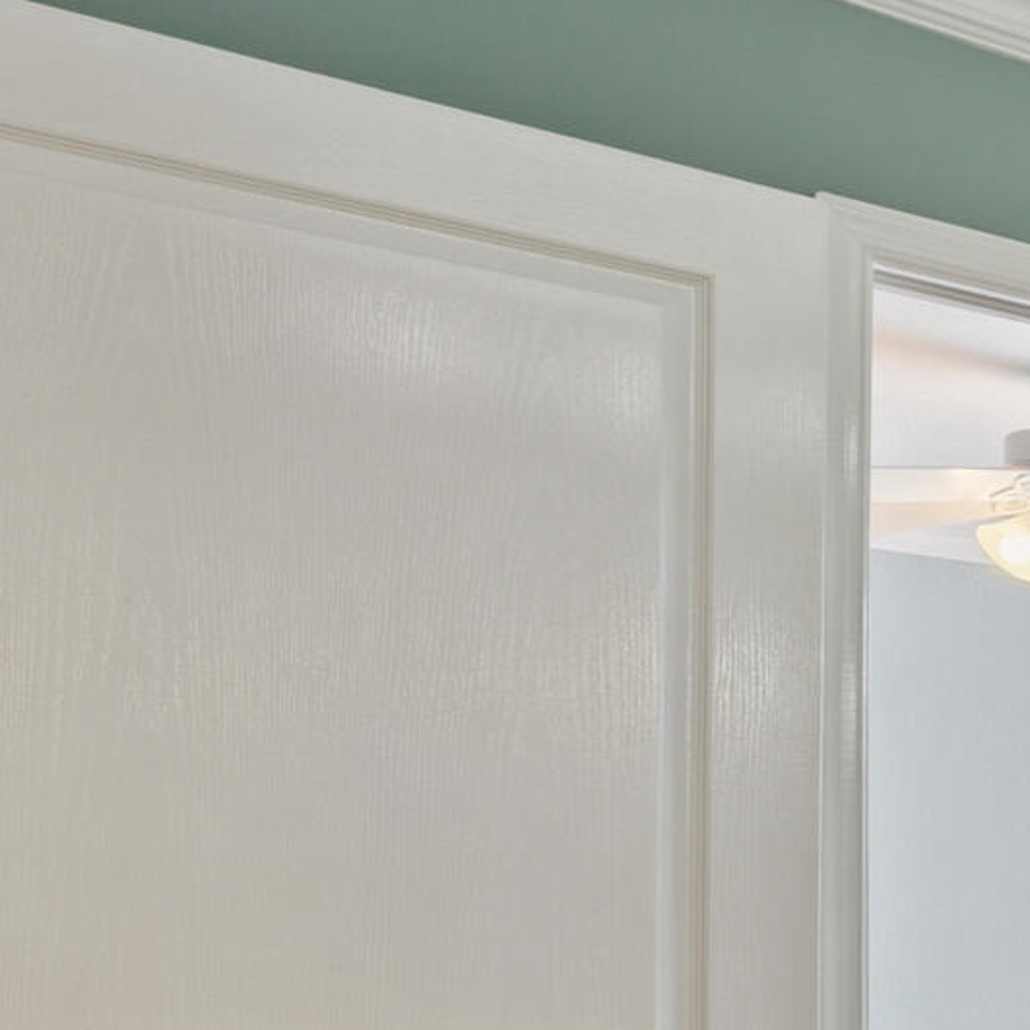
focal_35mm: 56
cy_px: 963
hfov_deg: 16.9
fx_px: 1885
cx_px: 2271
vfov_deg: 29.1
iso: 250
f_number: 7.1
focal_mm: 14
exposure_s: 1/8
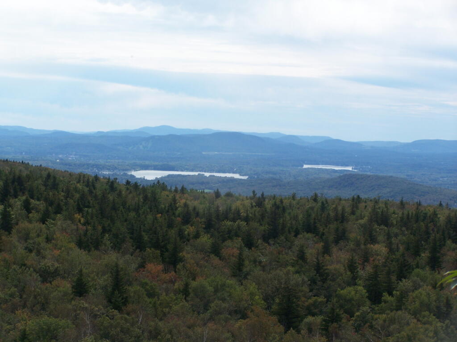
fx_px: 1386
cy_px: 171
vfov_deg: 14.1
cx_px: 228
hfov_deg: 18.7
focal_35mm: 105
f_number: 4.5
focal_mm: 17.5
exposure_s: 1/640
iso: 80
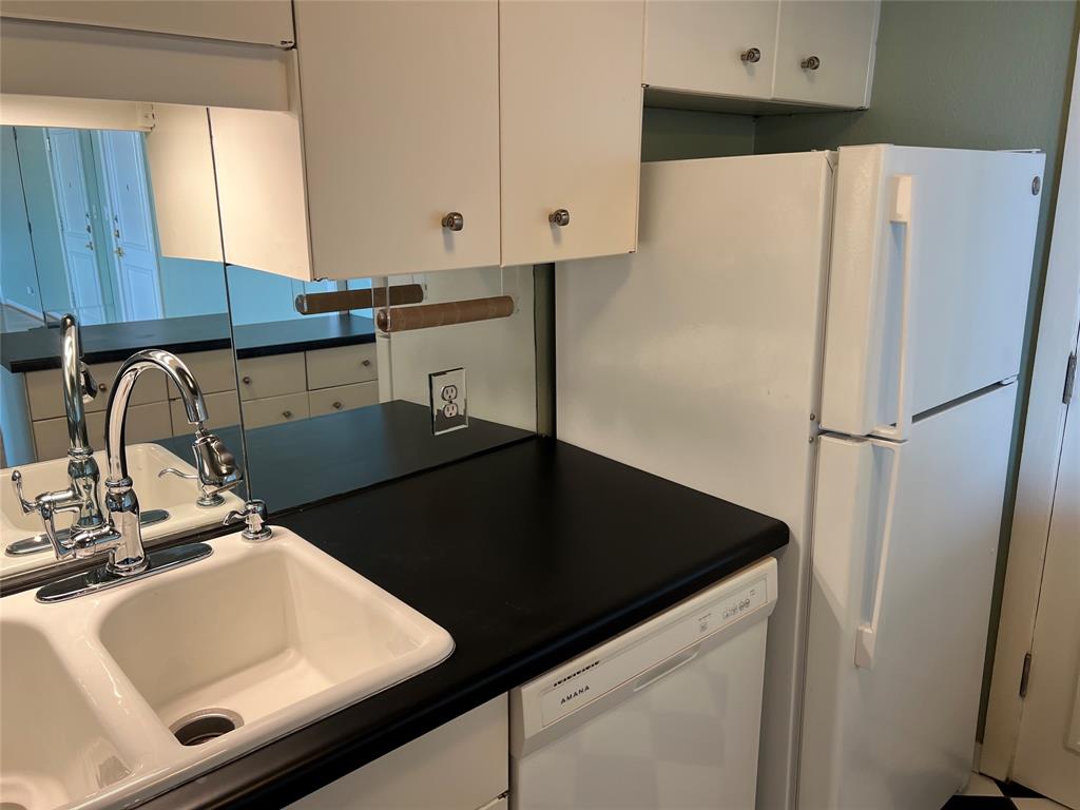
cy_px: 405
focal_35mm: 26
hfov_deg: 67.3
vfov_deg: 53.1
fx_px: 811
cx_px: 540
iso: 125
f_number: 1.5
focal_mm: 5.7
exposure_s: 1/120
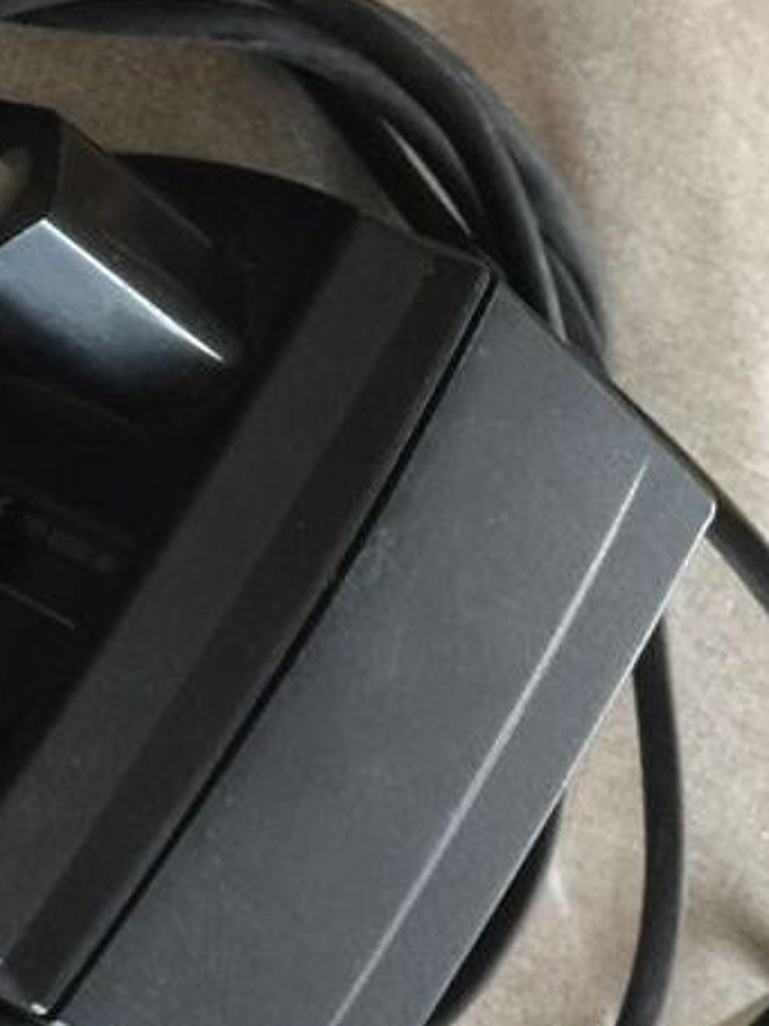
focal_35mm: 85
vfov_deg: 22.6
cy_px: 145
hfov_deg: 17.0
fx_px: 2519
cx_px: 29
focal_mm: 4.15
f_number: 2.2
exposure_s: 1/4
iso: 100
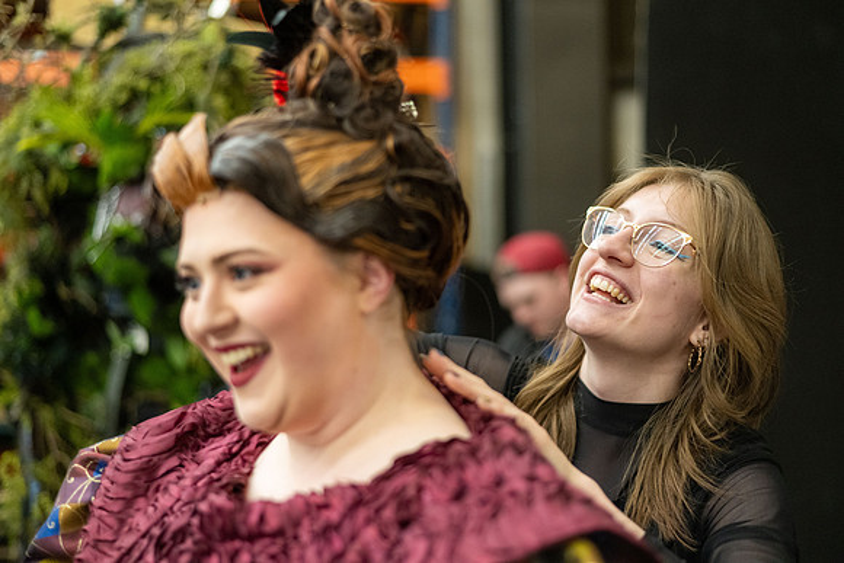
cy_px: 282
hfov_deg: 39.6
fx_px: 1172
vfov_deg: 27.0
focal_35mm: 50
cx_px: 422
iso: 2000
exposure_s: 1/400
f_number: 1.8
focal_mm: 50
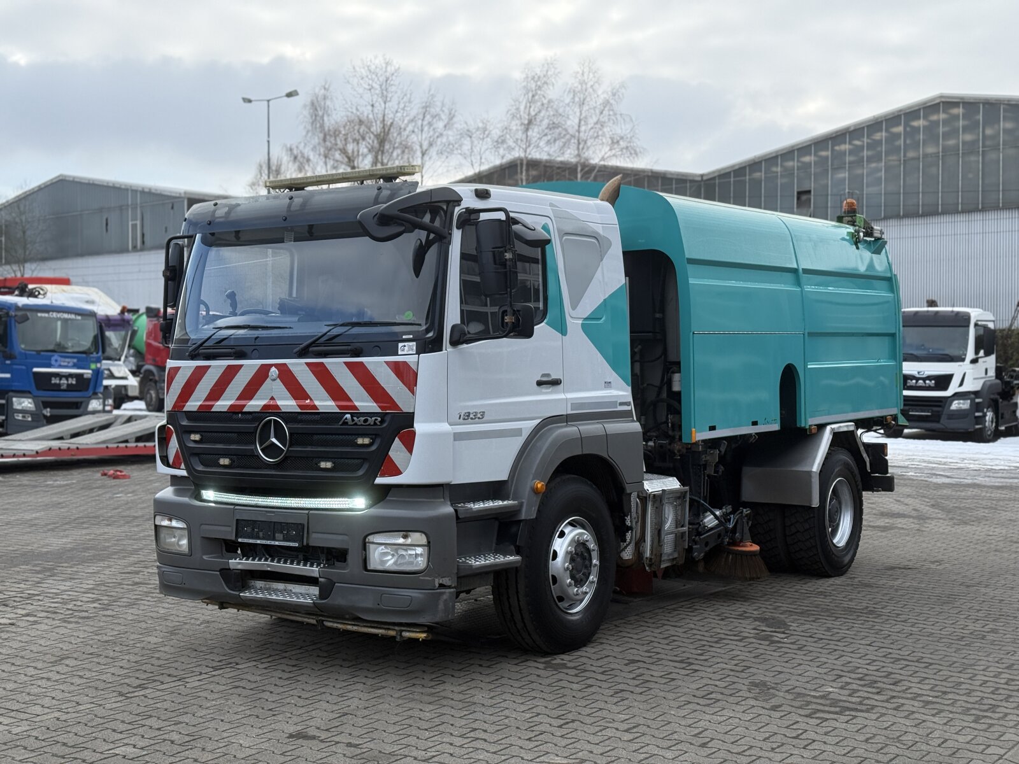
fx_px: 1413
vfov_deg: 30.3
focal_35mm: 48
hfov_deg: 39.7
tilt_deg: +0.0
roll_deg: -0.4
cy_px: 382
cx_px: 510
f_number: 1.78
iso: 80
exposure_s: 1/2415
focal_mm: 6.76
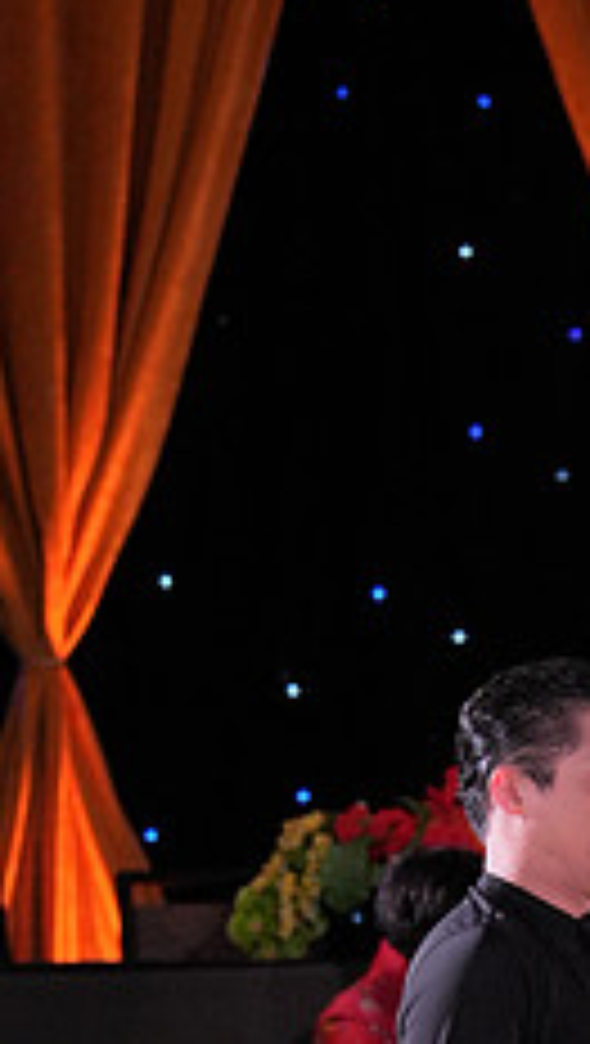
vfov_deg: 7.2
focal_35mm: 298
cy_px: 1292
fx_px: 8264
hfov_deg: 4.1
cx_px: 831
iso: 2000
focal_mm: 114
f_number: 4
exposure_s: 1/400
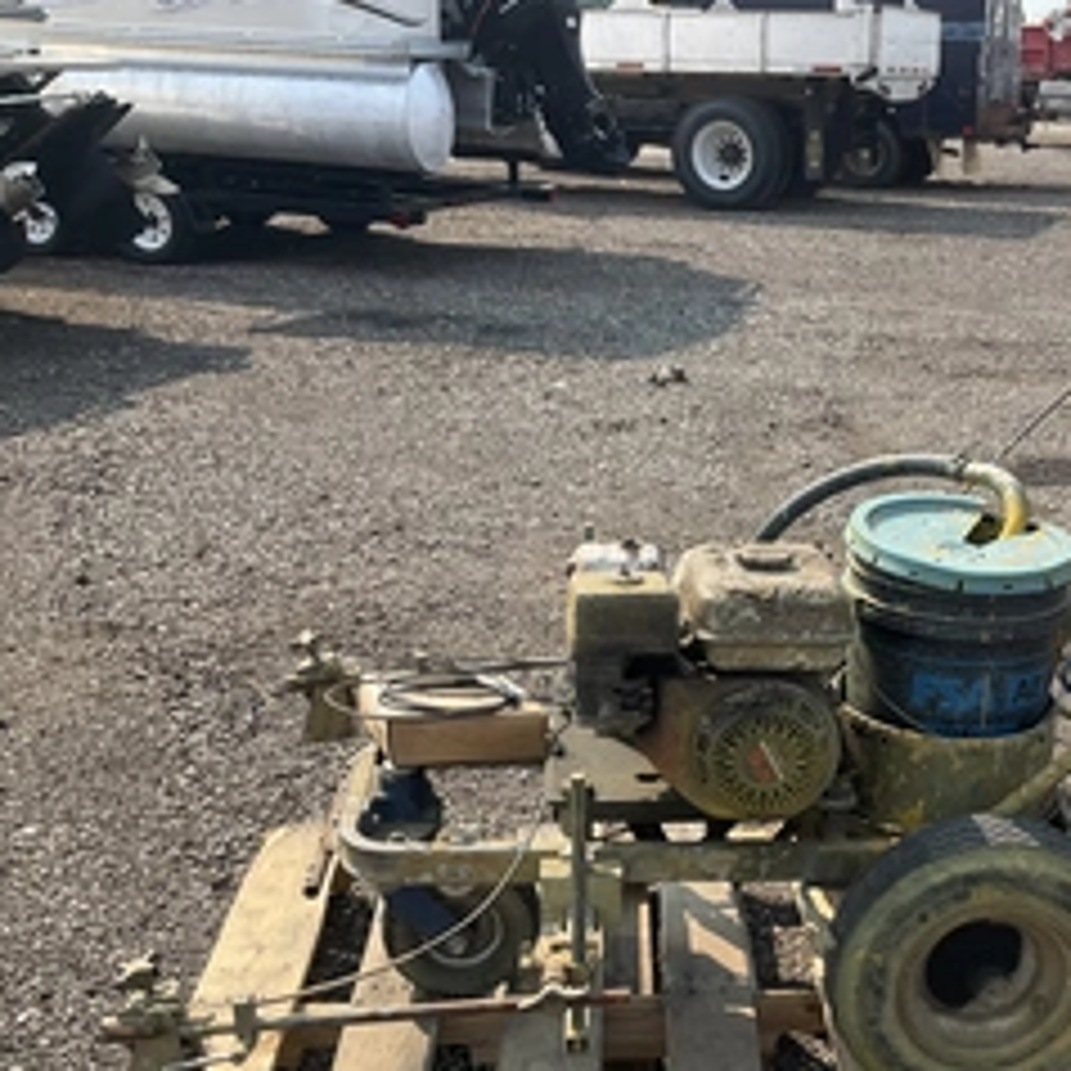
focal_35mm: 43
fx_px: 1505
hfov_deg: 38.5
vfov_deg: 38.9
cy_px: 666
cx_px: 756
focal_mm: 3
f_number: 1.8
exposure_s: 1/842
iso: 25
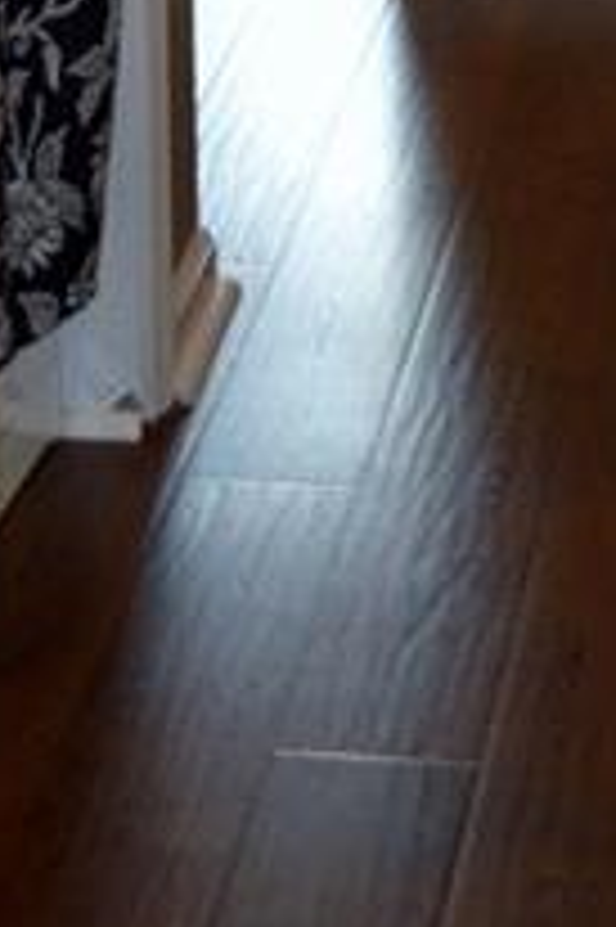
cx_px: 229
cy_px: -680
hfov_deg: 8.5
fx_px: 4161
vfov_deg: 11.8
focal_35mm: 162
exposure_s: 1/60
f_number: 4.5
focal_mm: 29
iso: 2200
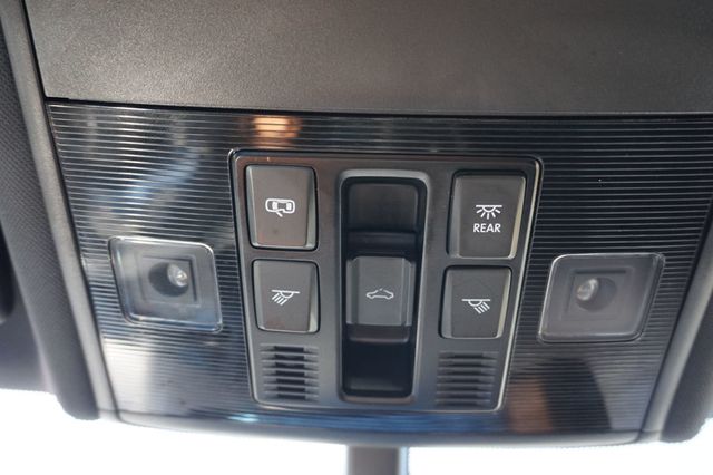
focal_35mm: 32
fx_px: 624
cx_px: 356
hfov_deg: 59.5
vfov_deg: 41.7
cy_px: 238
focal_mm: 21
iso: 400
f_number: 4
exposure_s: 1/60
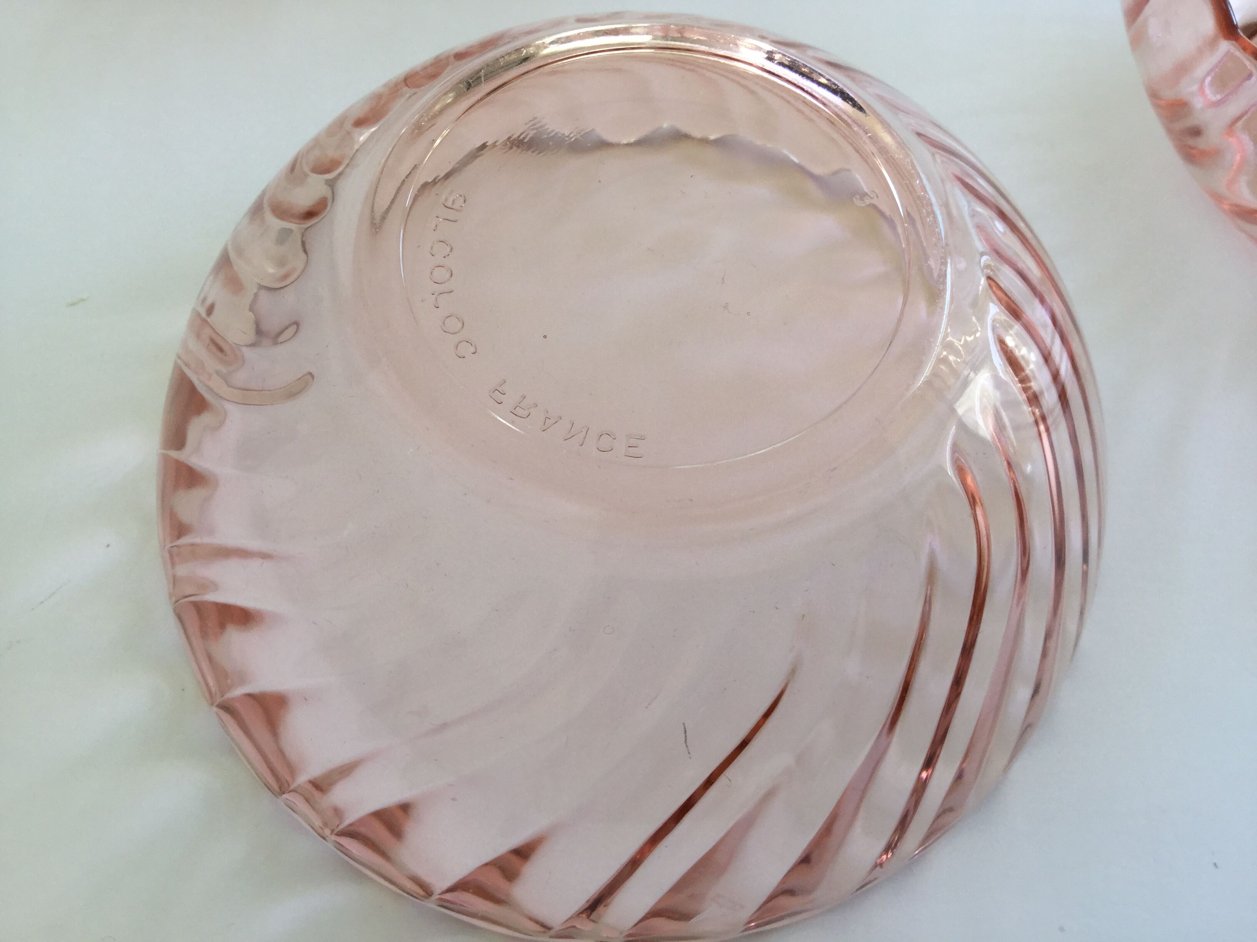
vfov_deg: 45.4
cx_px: 628
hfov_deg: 58.4
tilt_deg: -64.3
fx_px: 1126
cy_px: 471
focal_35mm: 31
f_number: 2.4
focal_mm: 3.3
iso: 32
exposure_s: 1/100
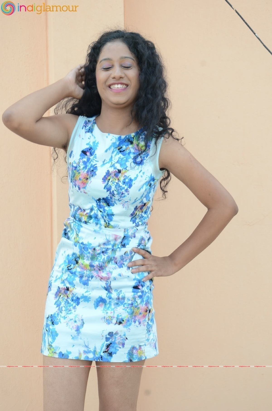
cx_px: 136
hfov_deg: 15.6
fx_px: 991
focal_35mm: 87
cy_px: 206
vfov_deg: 23.4
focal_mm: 58
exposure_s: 1/125
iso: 500
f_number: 6.3
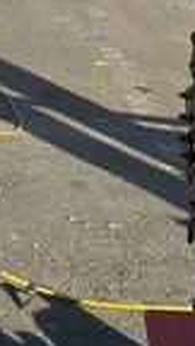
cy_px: 448
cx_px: 385
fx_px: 1324
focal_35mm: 144
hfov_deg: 8.0
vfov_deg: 14.3
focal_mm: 5.1
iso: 50
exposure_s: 1/1536
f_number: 1.6
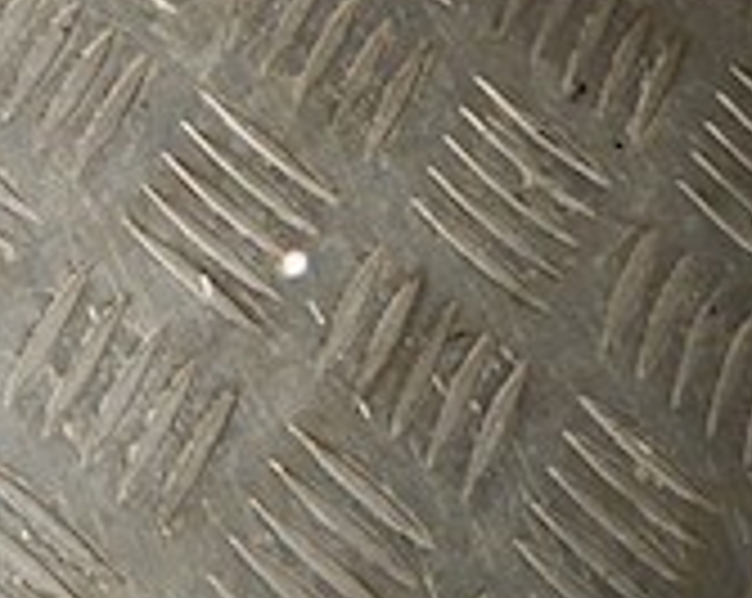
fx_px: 2333
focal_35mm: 105
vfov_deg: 13.4
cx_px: -473
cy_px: -427
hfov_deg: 16.2
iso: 220
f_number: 7.8
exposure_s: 1/30
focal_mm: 5
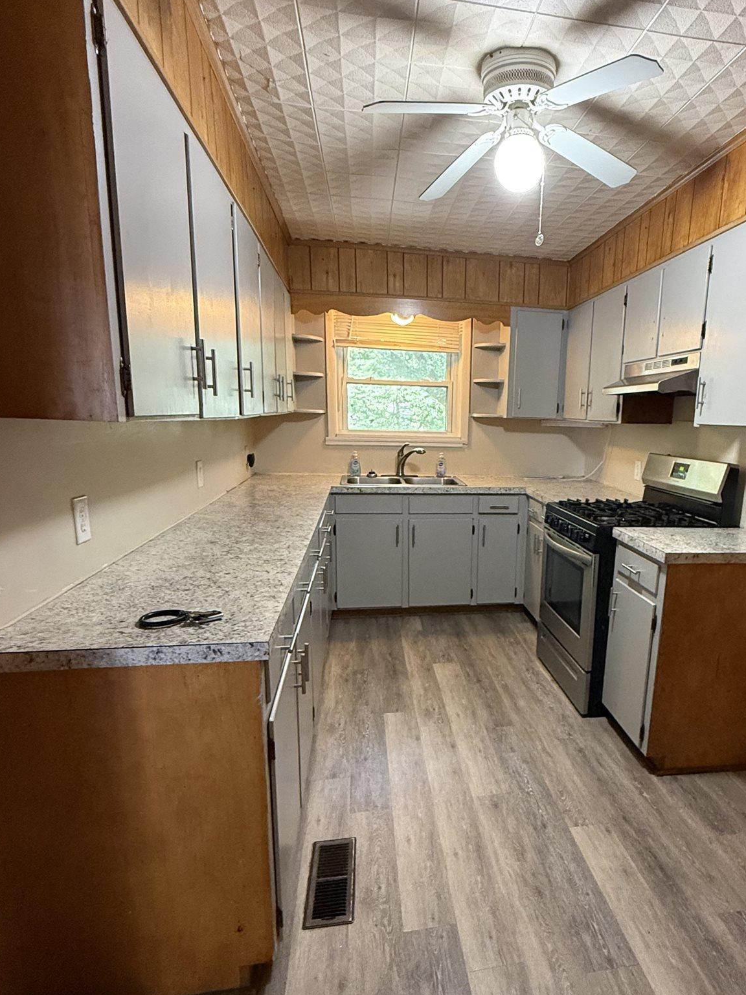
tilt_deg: -11.6
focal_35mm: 21
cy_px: 545
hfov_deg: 62.3
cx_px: 479
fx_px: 603
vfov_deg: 78.8
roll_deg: -2.5
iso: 500
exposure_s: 1/60
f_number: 2.2
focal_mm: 2.22
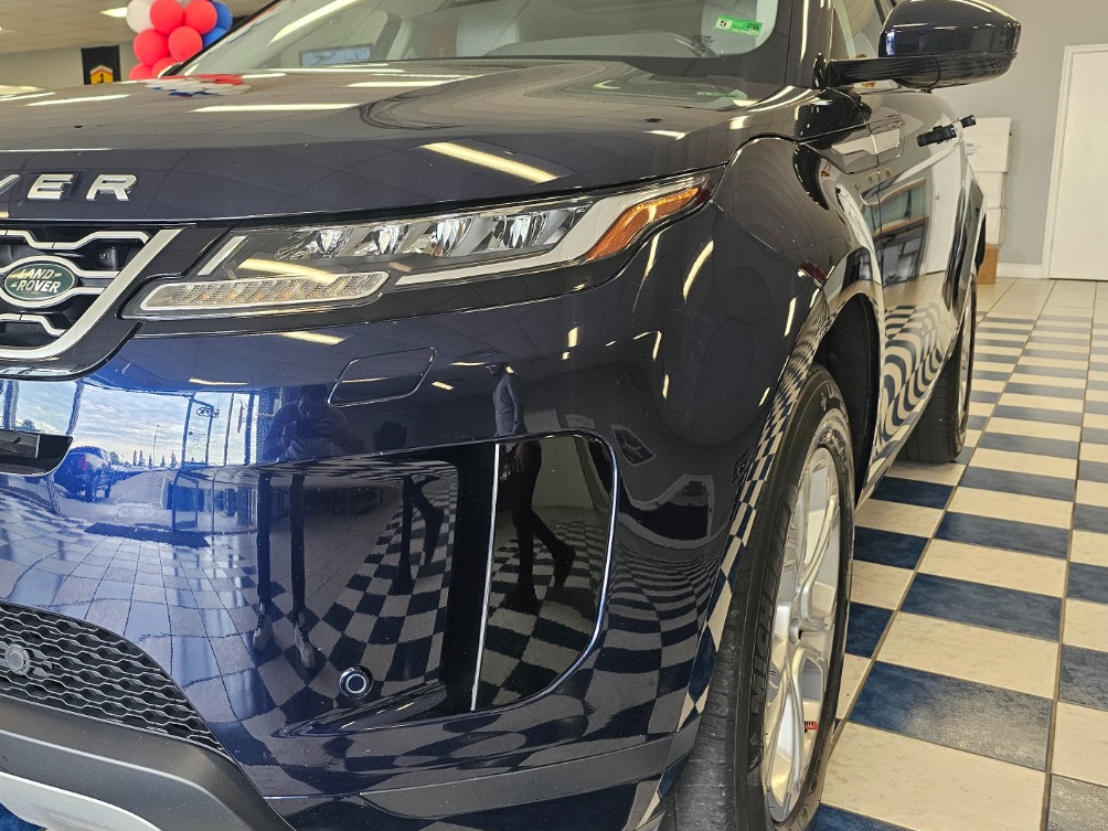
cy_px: 374
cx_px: 326
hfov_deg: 53.7
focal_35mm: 33
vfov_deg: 42.9
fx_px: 1056
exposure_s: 1/120
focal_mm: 6.3
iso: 160
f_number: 1.7
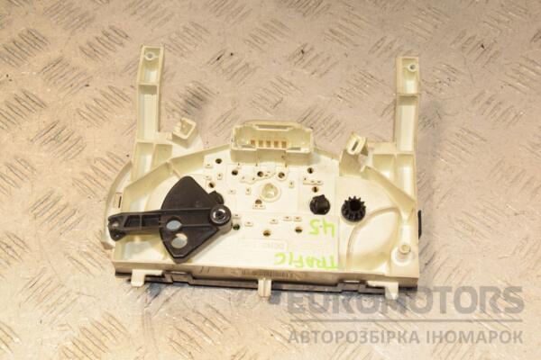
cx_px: 270
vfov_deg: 25.8
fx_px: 789
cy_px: 180
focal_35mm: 52
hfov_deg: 37.9
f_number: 10
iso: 1600
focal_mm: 35
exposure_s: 1/200
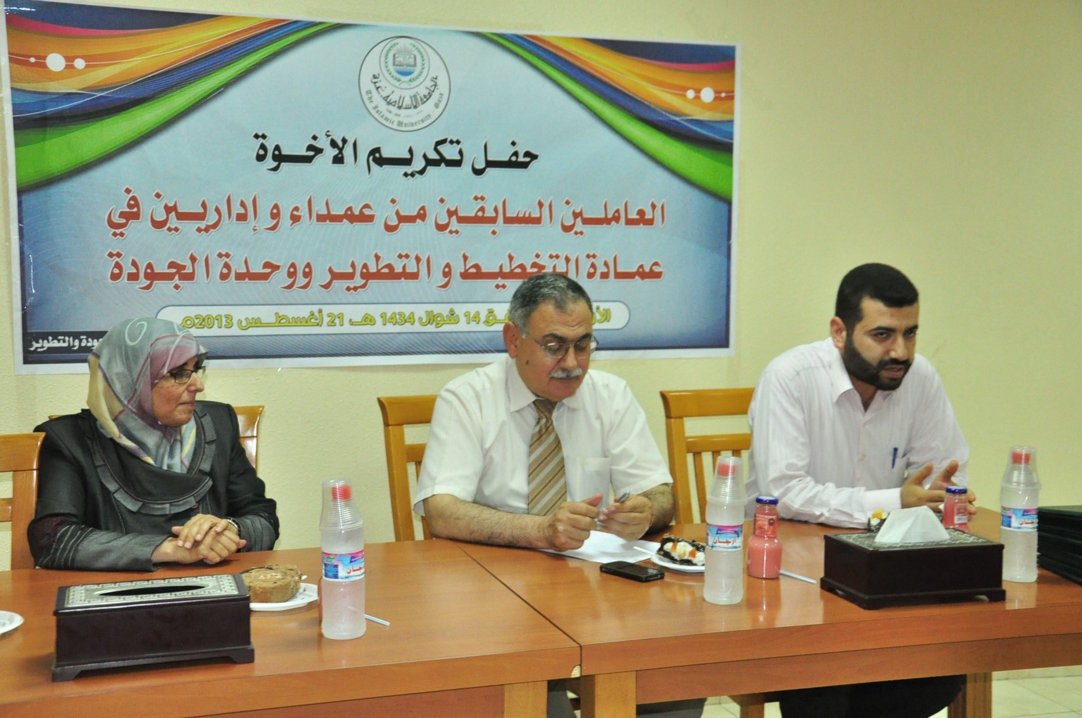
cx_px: 541
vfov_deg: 29.8
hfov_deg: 43.7
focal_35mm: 45
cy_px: 359
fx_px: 1351
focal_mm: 30
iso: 2000
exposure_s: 1/100
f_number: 5
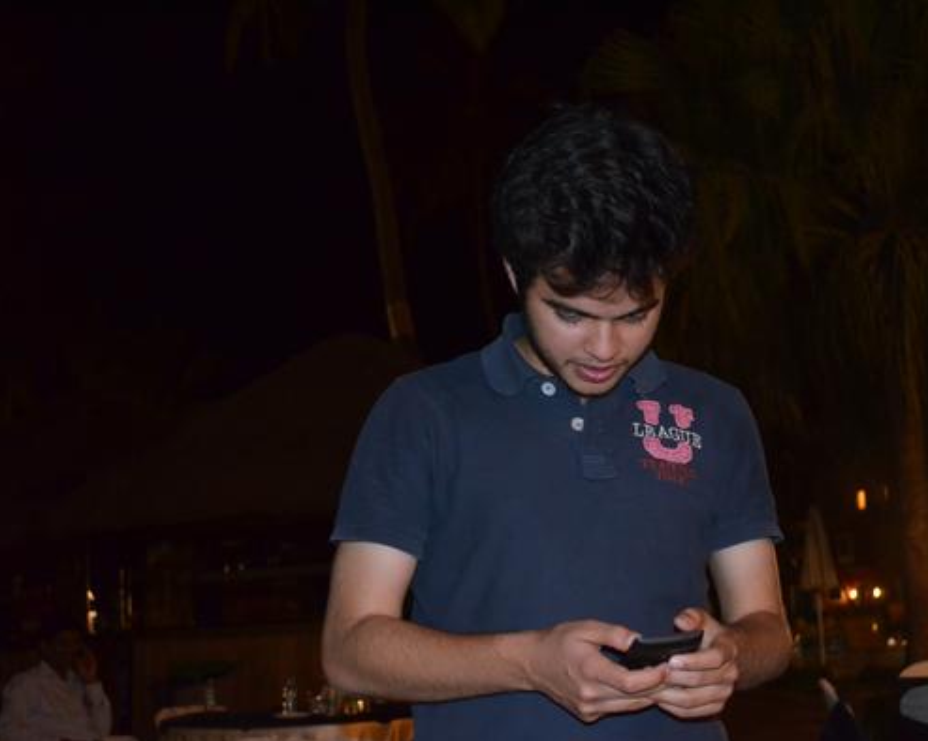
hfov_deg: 37.5
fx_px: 1361
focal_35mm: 50
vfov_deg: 30.5
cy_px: 371
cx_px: 561
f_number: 4.5
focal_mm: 29
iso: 3200
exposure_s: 1/60
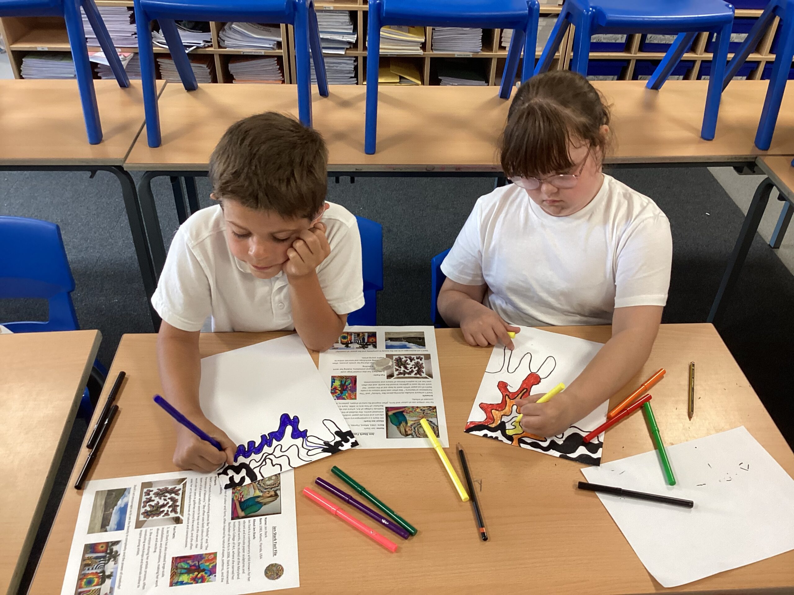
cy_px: 298
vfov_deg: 45.4
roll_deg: -1.5
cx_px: 397
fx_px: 711
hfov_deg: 58.4
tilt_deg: -39.1
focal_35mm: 31
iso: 125
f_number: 2.4
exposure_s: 1/50
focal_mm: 3.3
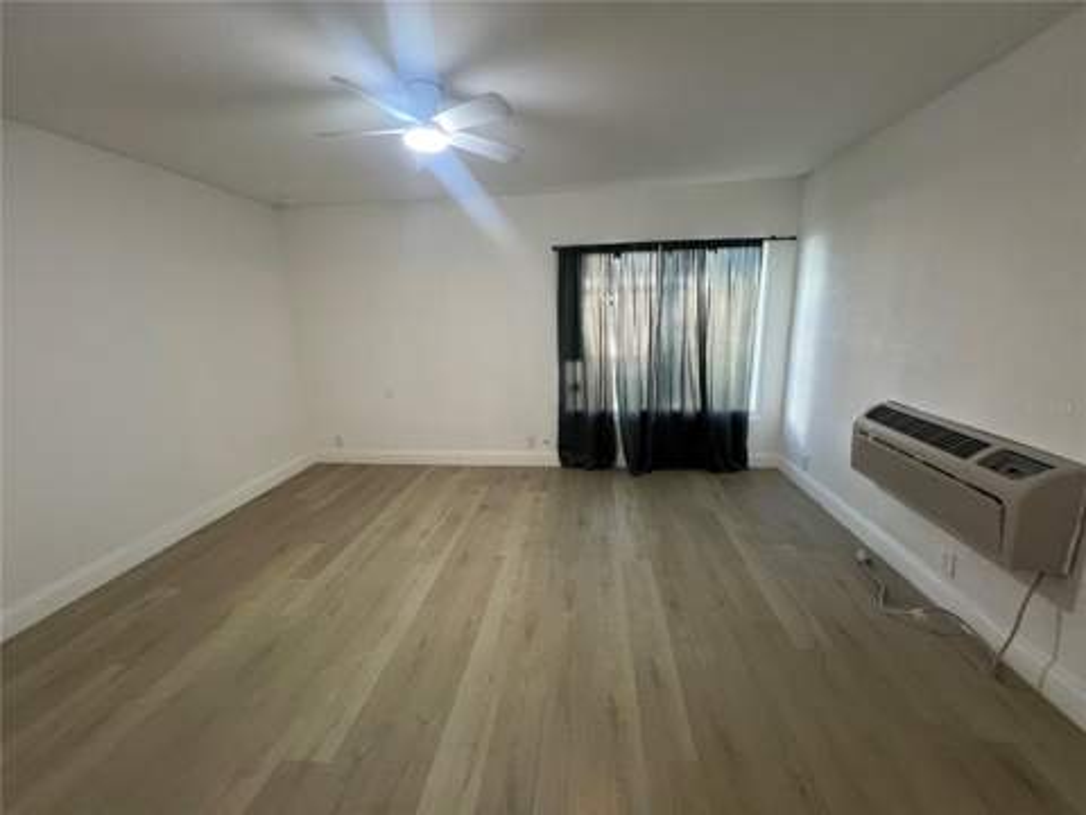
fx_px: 408
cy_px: 408
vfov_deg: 89.9
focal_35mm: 13
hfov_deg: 106.2
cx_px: 543
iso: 250
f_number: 1.8
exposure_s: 1/60
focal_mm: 1.57
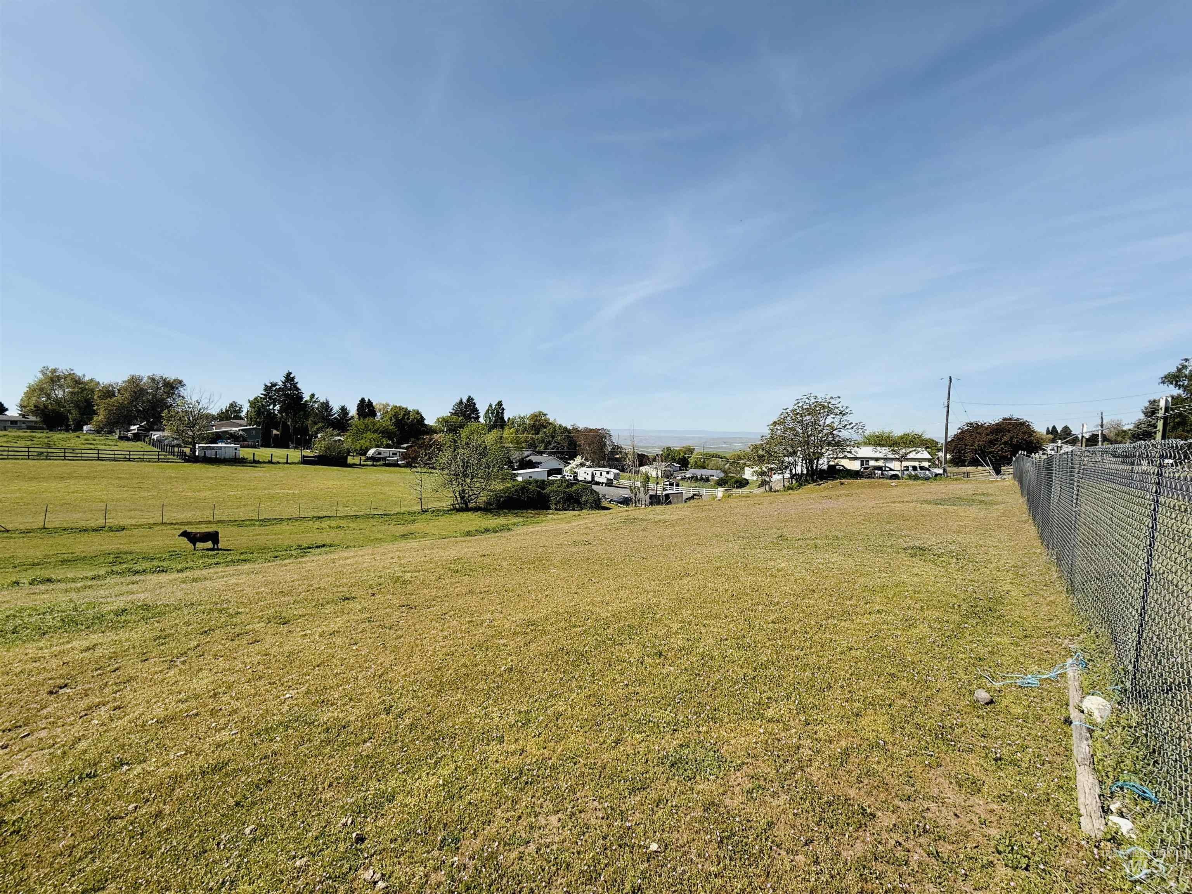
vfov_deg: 85.7
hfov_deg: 102.1
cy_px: 447
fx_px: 482
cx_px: 596
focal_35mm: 14
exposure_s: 1/2410
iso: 50
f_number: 2.2
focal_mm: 2.22
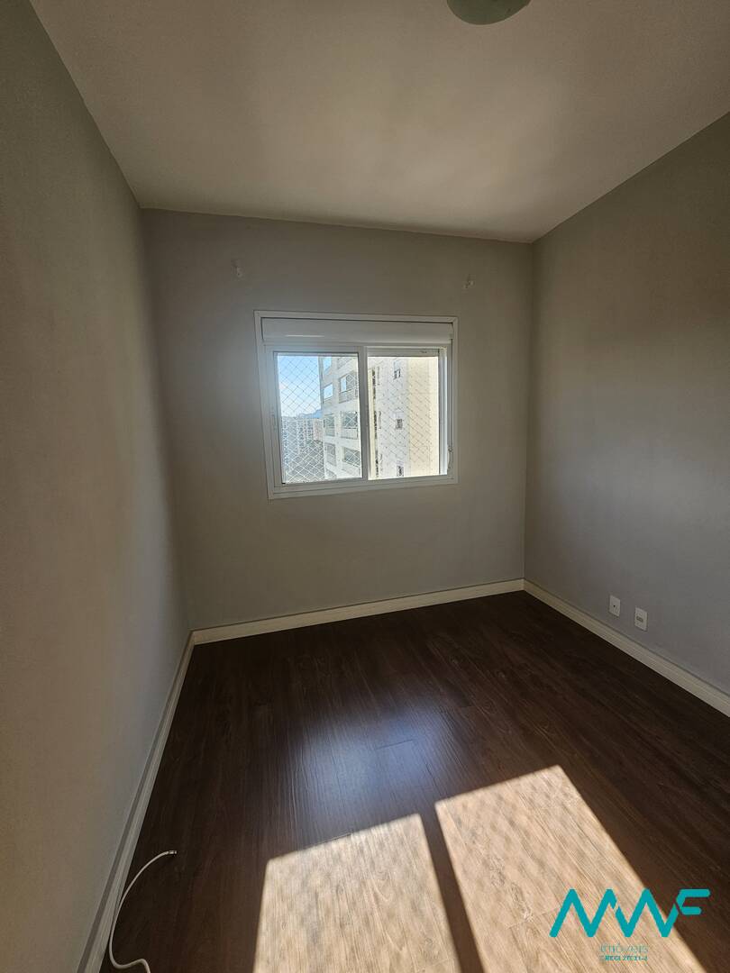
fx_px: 366
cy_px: 486
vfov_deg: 106.2
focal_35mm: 13
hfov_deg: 89.9
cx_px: 365
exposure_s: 1/332
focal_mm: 2.2
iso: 50
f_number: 2.2
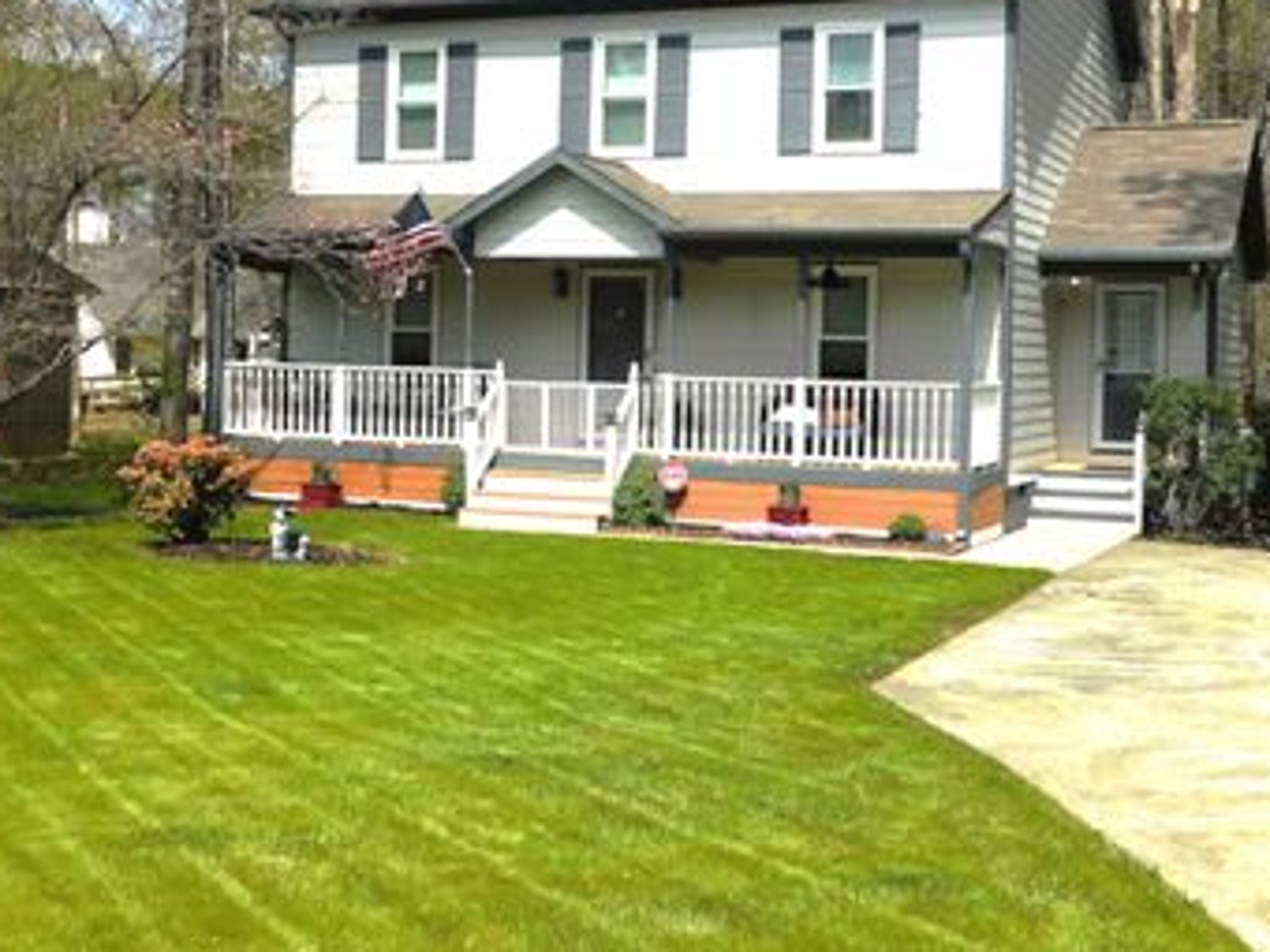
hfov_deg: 36.2
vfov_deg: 27.4
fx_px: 1944
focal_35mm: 53
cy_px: 349
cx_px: 586
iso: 125
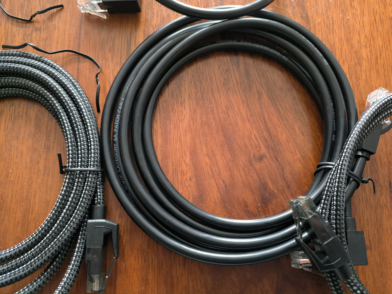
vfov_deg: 54.9
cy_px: 147
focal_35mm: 25
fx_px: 283
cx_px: 196
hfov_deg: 69.4
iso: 1510
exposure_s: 1/30
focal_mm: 4.71
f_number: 1.79
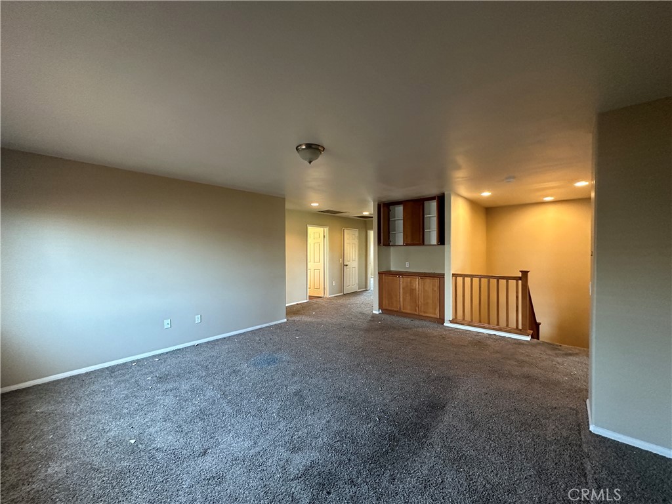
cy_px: 252
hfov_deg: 102.1
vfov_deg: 85.7
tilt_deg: -0.1
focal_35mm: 14
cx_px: 336
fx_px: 272
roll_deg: +0.0
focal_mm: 2.22
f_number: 2.2
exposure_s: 1/60
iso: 400
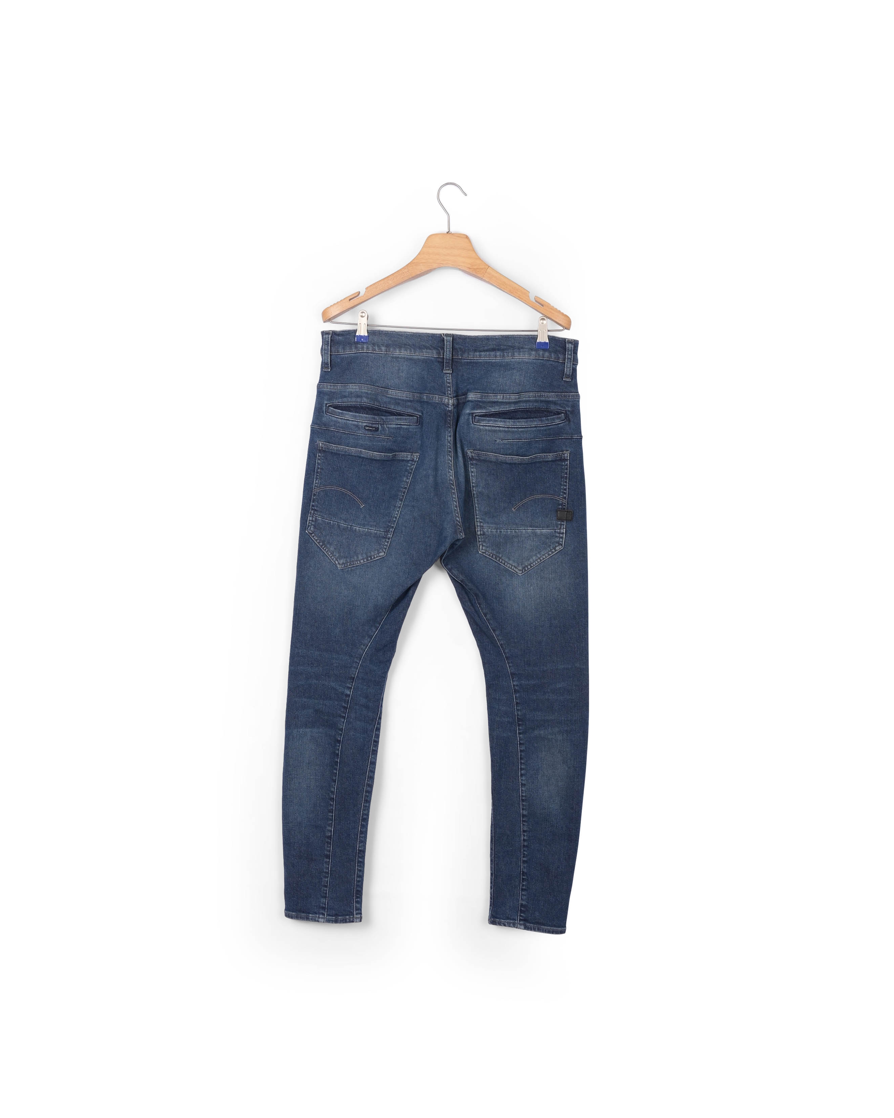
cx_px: 449
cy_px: 665
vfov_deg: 43.6
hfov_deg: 35.7
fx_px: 1389
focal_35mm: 42
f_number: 13
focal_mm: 37
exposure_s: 1/200
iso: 100
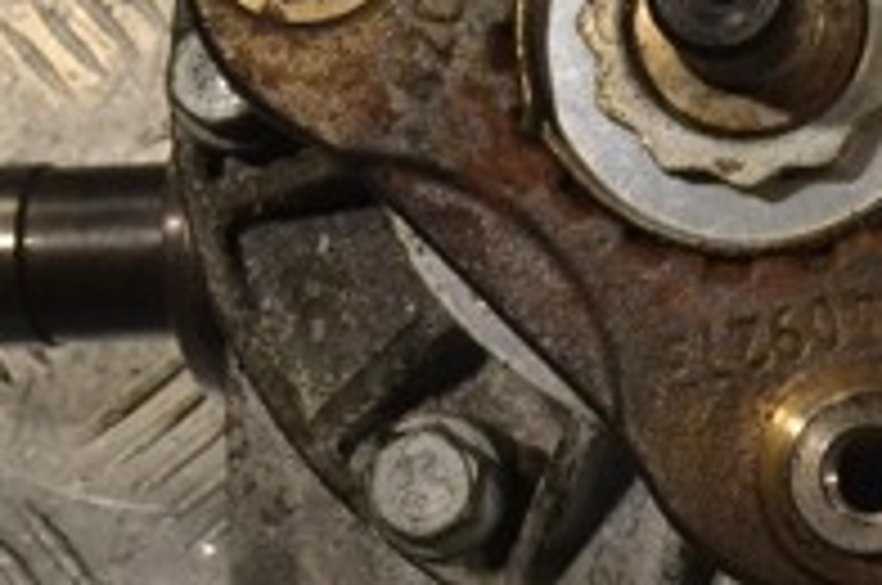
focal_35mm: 98
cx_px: 972
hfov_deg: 19.9
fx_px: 2397
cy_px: 284
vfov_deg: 13.9
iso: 3200
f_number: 11
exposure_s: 1/500
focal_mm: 20
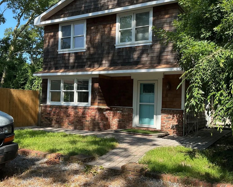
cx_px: 116
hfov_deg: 47.9
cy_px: 95
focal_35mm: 38
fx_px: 262
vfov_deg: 39.2
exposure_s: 1/568
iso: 25
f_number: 1.8
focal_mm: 3
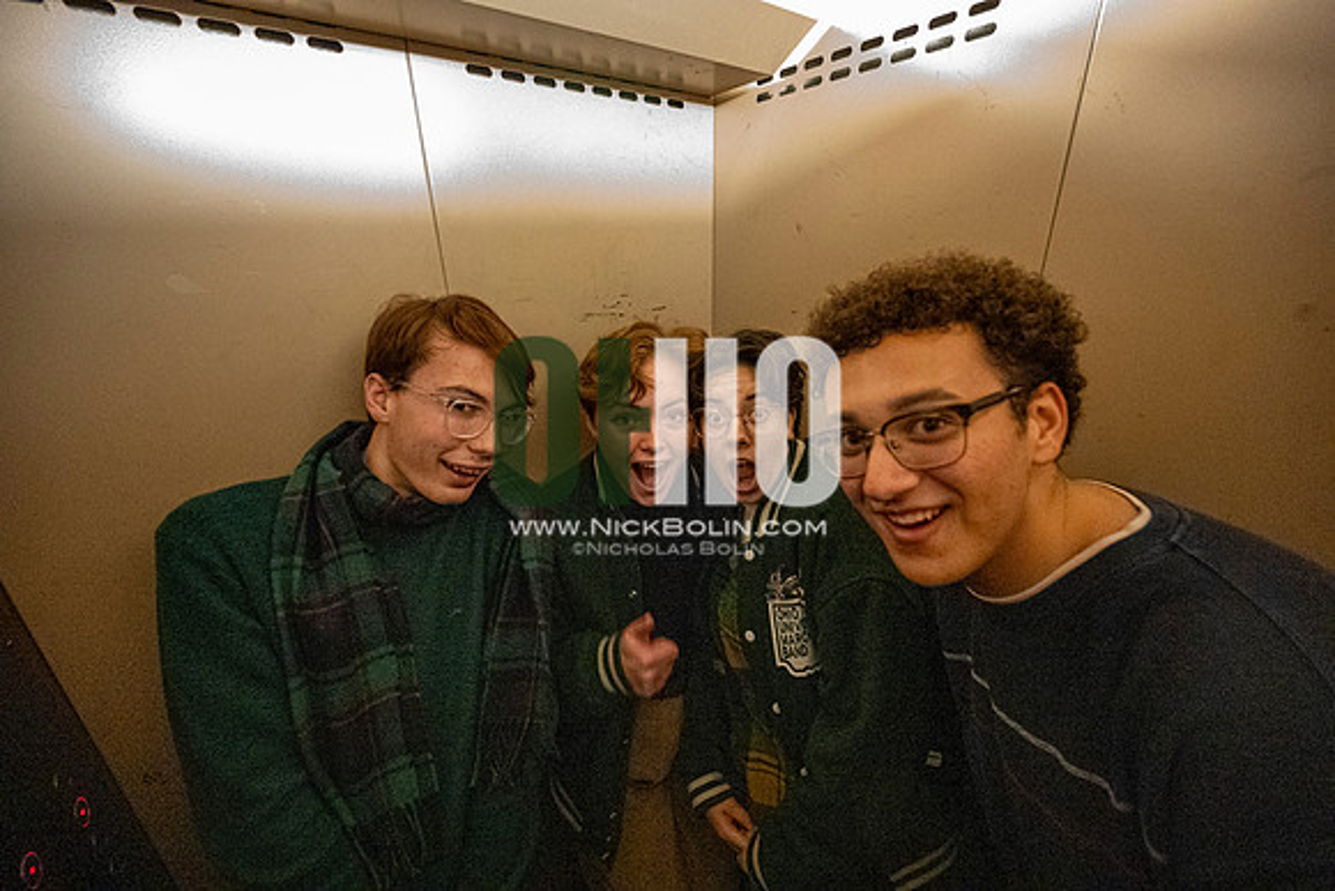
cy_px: 446
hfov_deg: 104.2
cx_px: 668
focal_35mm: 14
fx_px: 519
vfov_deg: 81.2
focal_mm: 14
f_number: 4
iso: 32254
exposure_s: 1/160
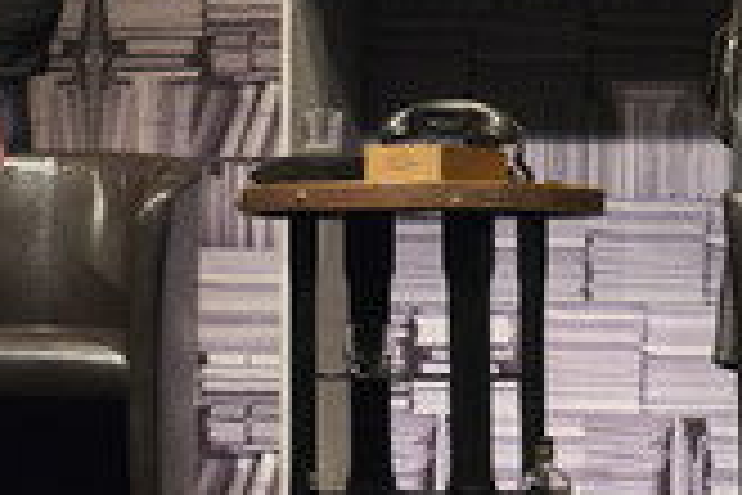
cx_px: 785
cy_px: -72
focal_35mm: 191
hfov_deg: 10.7
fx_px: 3936
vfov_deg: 7.1
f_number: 4.5
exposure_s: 1/125
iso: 1600
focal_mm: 70
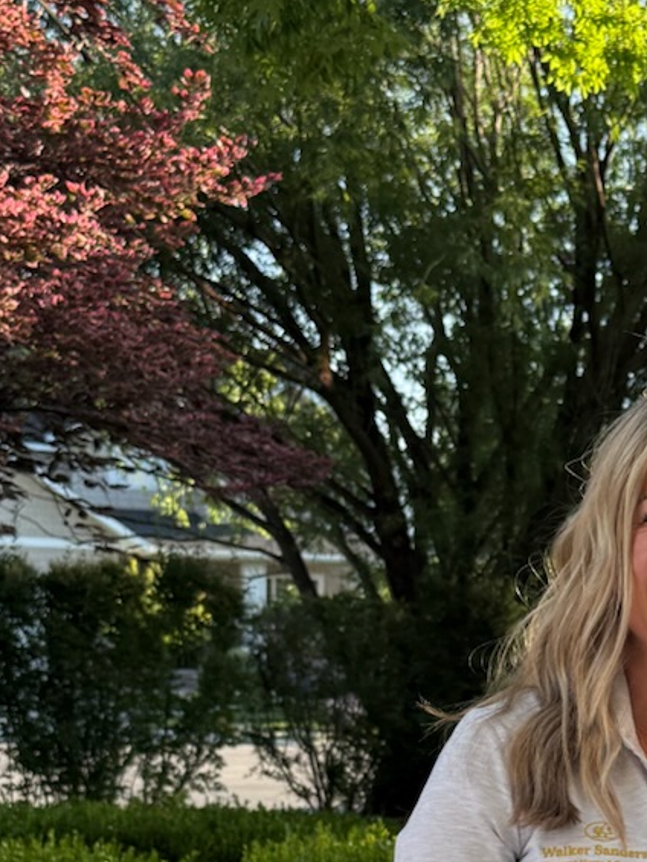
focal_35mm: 87
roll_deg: -1.8
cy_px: 772
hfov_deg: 16.4
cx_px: 723
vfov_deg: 22.0
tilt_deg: -2.8
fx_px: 2167
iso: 100
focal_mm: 6.76
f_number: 1.78
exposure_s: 1/1046
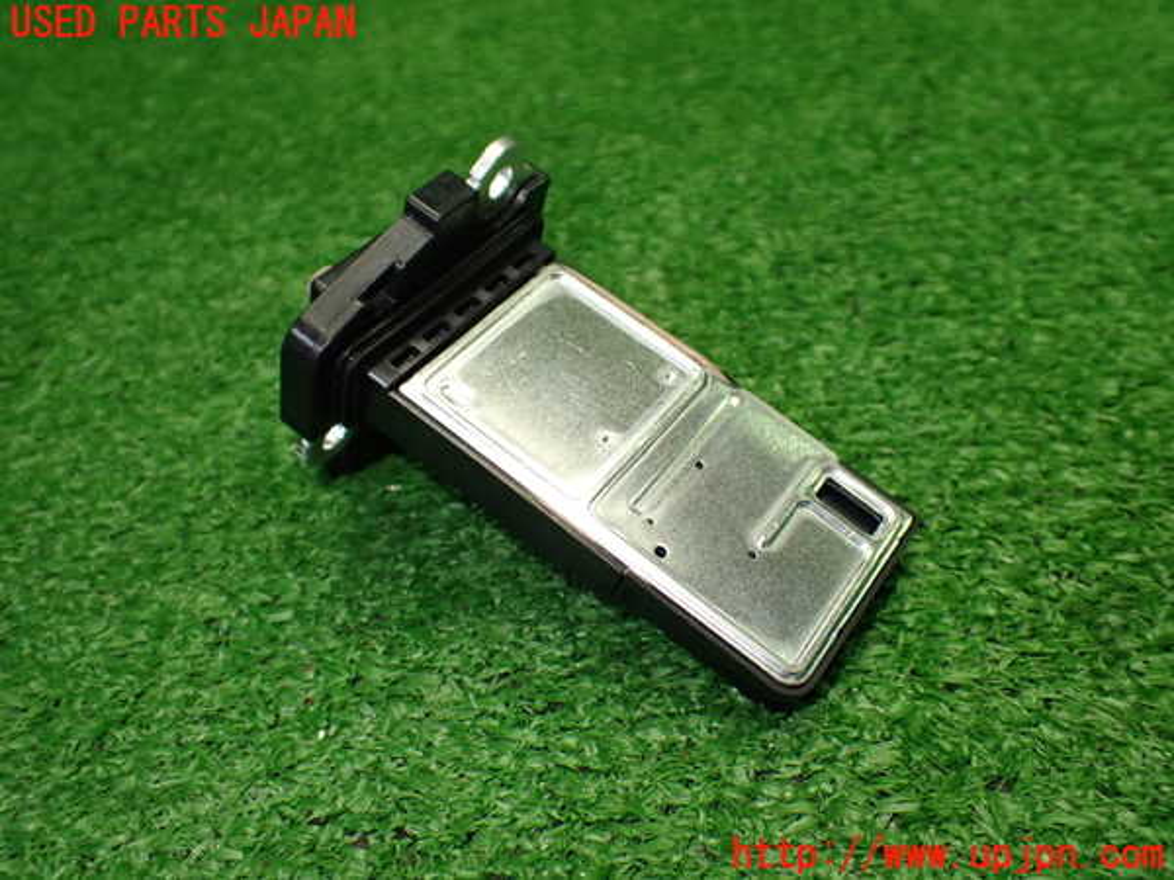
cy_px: 440
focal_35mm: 32
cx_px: 587
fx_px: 1085
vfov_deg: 44.2
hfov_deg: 56.8
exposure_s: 1/125
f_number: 2.4
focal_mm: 5.79
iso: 320
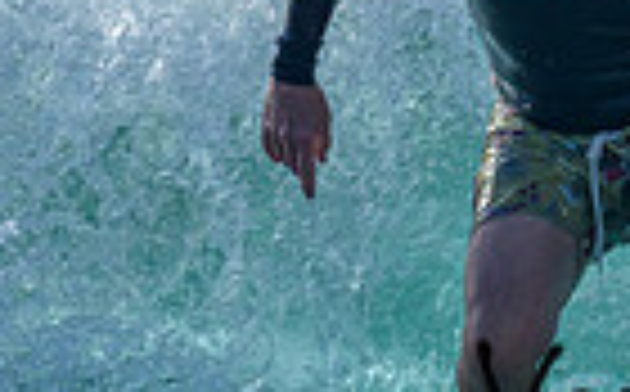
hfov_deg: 0.5
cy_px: 252
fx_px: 65860
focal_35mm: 3842
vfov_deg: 0.3
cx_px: 806
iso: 400
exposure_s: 1/2000
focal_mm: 800
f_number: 6.3
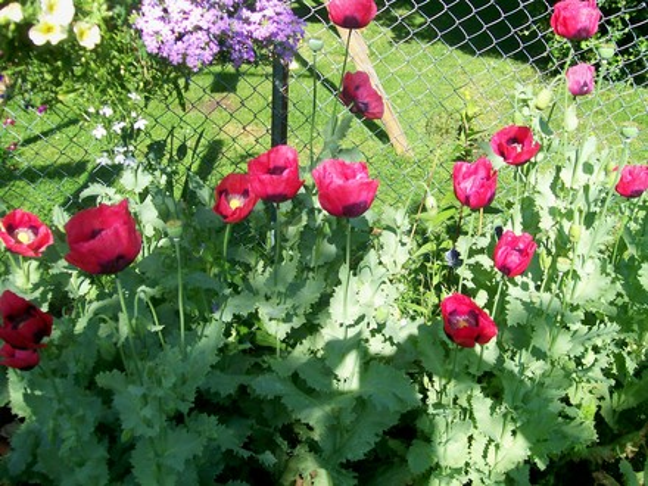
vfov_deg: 39.7
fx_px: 674
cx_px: 324
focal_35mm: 36
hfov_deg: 51.4
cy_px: 243
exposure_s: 1/757
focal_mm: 6
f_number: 2.7
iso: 80
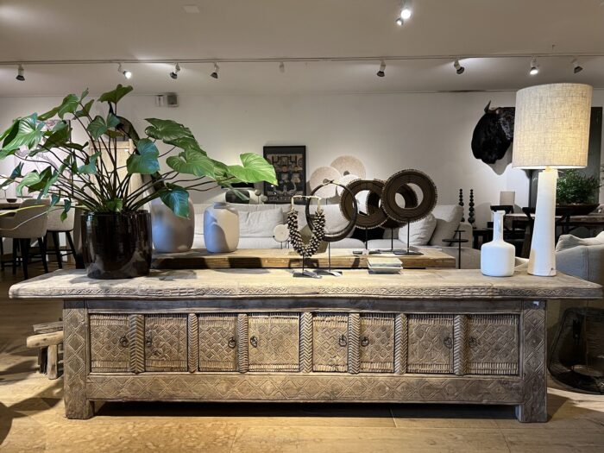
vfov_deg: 53.1
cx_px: 302
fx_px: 454
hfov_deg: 67.3
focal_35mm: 26
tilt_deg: -4.8
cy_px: 226
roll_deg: +0.4
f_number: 1.5
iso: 125
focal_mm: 5.7
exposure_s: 1/50
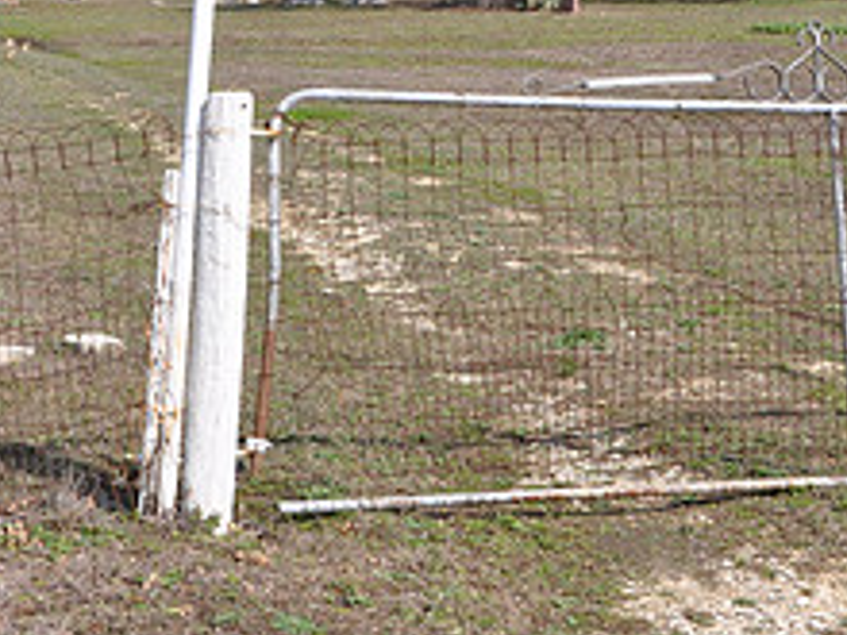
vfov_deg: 15.9
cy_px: -6
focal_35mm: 91
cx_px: 273
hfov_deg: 21.4
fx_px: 2227
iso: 200
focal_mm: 24
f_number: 9
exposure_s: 1/320
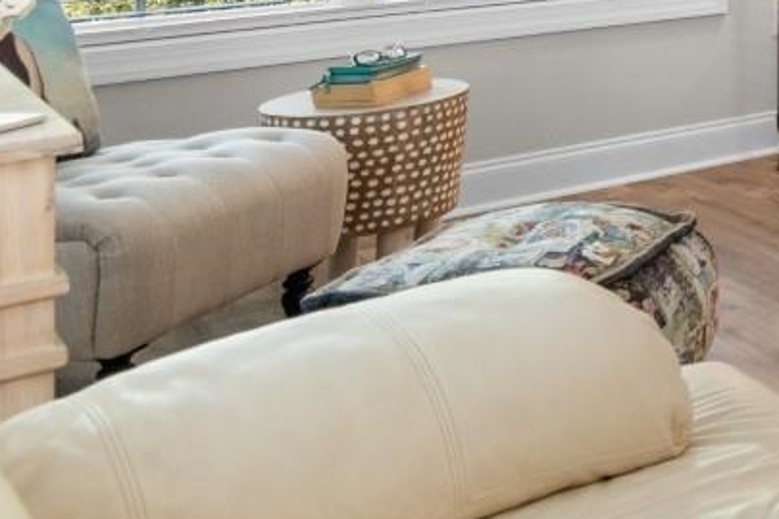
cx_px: 1304
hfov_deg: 23.1
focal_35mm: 60
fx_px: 1298
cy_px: -217
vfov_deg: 20.1
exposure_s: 1/6
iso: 100
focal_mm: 10
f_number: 4.5
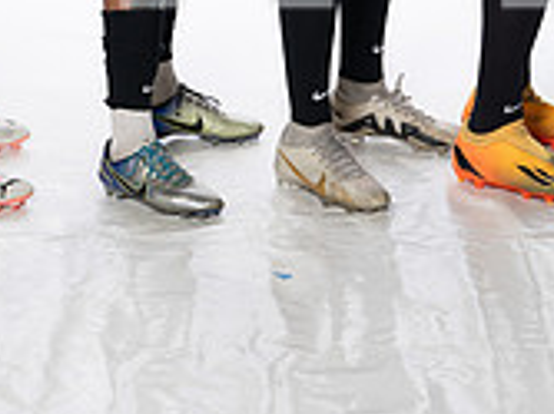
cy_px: -325
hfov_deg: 11.1
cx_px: 239
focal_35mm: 179
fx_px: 2863
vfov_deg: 8.0
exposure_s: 1/250
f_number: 8
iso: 800
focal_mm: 69
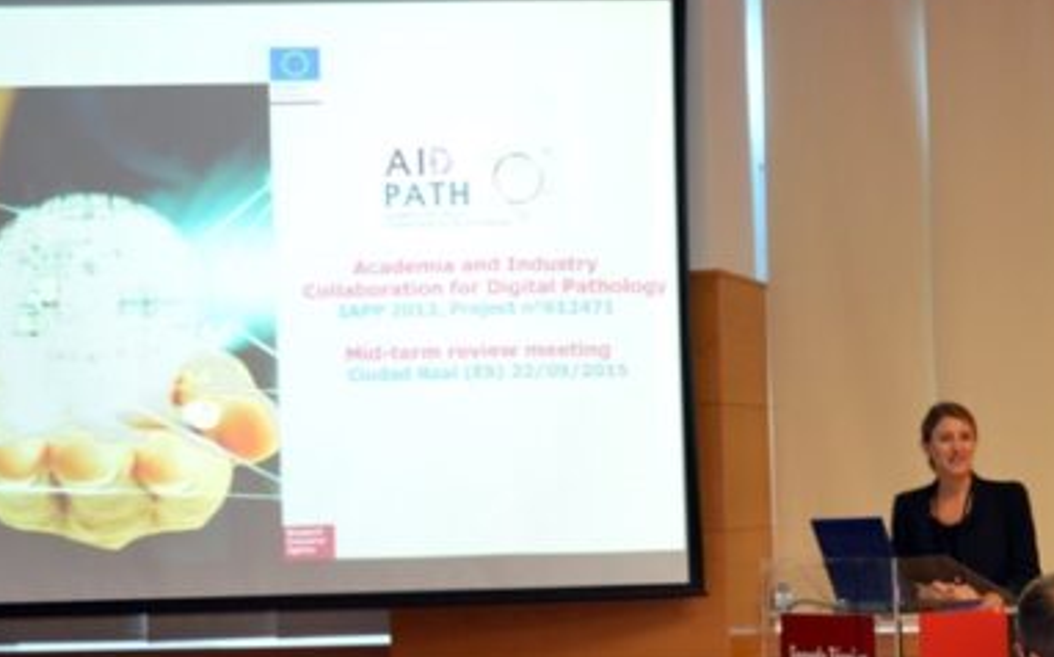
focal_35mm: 86
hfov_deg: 23.7
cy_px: 531
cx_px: 866
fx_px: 2468
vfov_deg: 15.1
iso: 560
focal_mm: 28
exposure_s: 1/60
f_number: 4
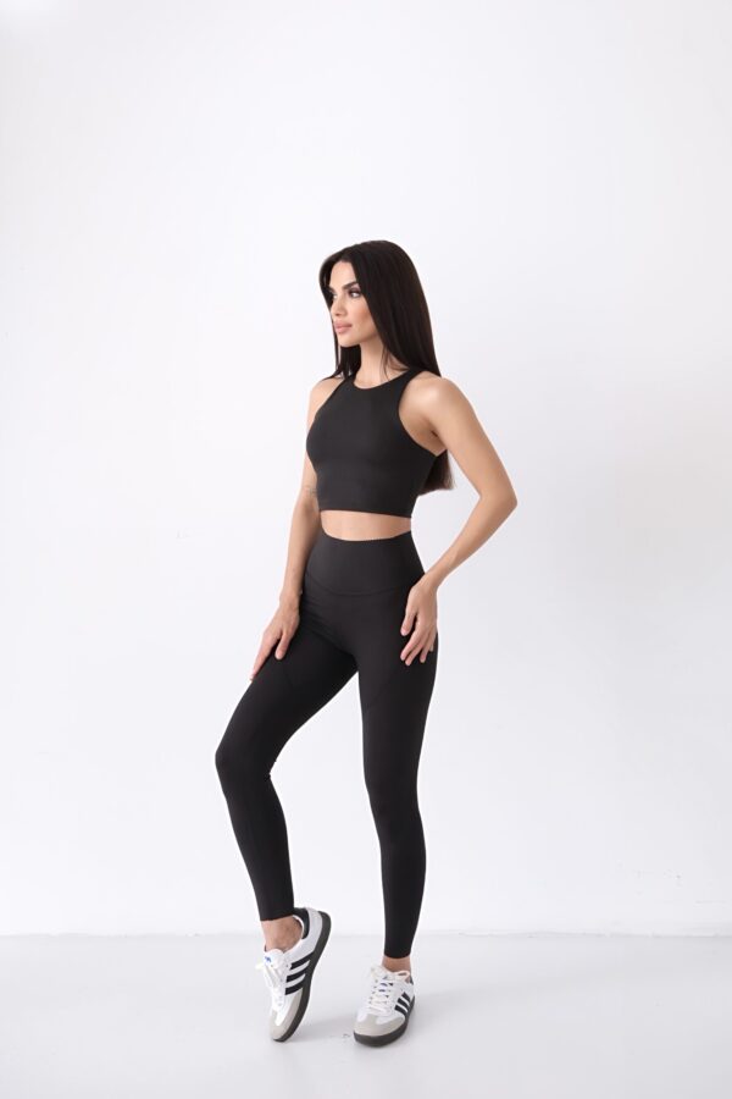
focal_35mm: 37
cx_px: 366
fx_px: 1128
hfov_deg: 35.9
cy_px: 550
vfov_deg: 51.9
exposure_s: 1/60
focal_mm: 24.7
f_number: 5.6
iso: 2000
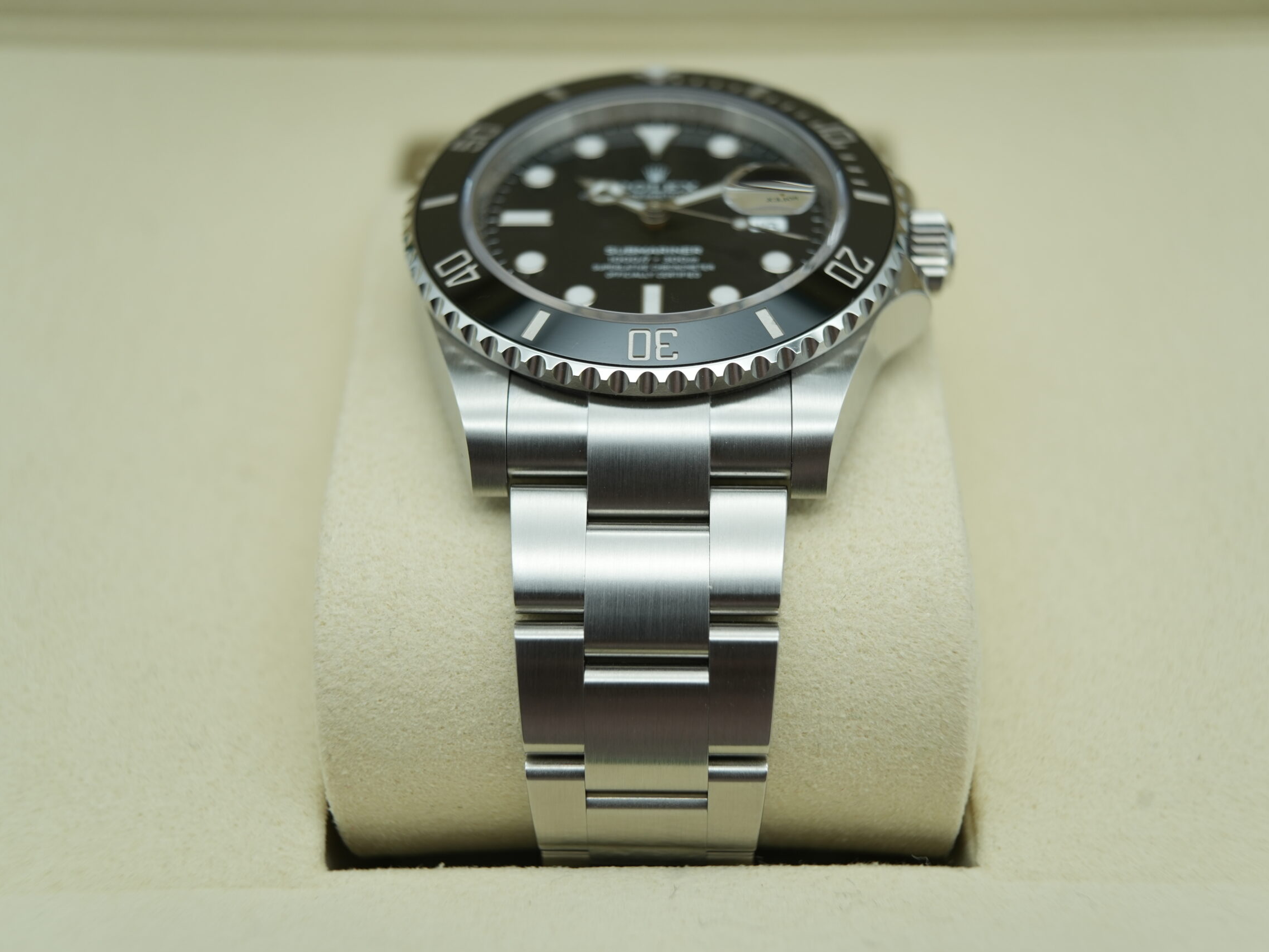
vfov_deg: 37.7
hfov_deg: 49.0
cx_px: 653
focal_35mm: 38
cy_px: 477
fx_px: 1393
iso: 400
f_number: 5
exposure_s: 1/250
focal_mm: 35
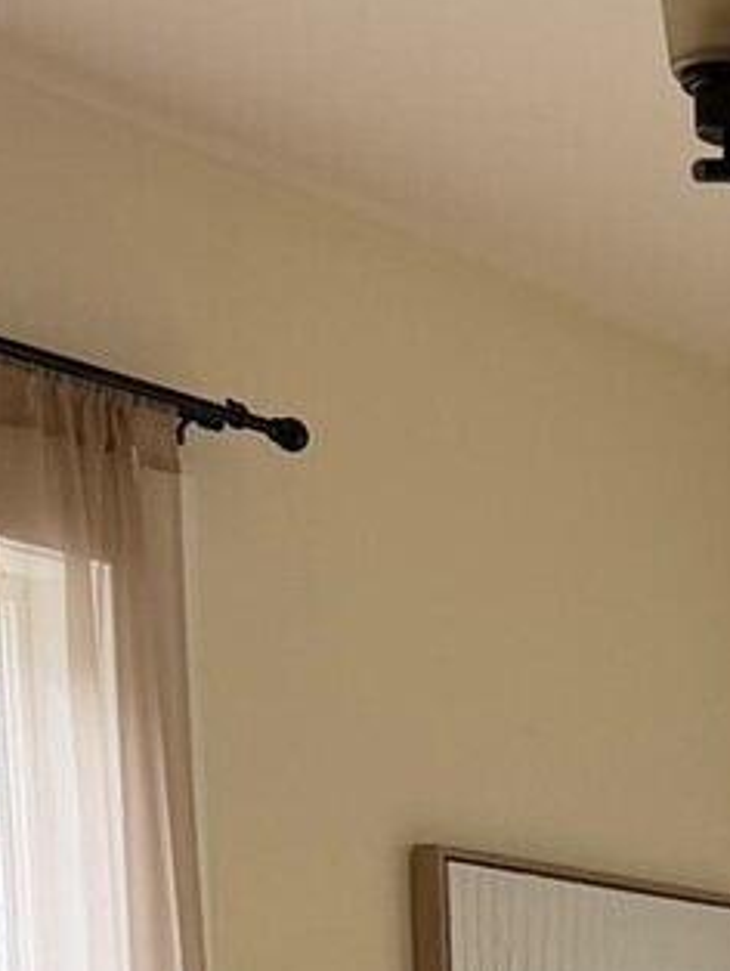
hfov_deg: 11.9
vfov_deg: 15.4
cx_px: 1482
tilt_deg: -9.9
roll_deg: -0.9
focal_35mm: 110
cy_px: 1756
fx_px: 3089
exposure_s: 1/121
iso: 100
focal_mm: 6.76
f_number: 1.78
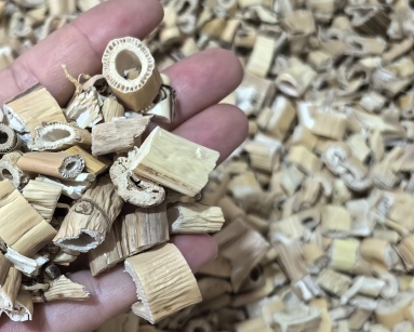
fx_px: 674
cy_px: 228
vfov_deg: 27.4
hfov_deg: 32.9
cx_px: 67
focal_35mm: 55
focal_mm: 6.35
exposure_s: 1/100
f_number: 2
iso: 400
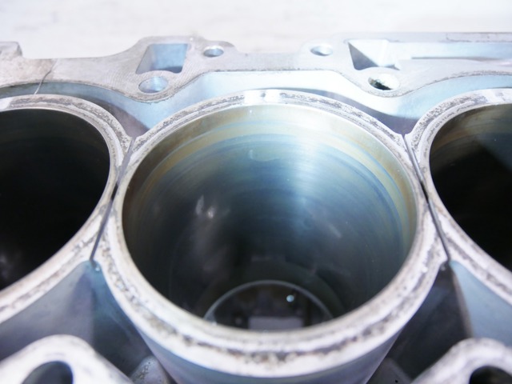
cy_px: 192
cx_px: 256
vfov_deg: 56.8
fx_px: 355
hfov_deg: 71.6
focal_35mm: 24
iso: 500
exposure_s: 1/60
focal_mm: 12
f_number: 3.5
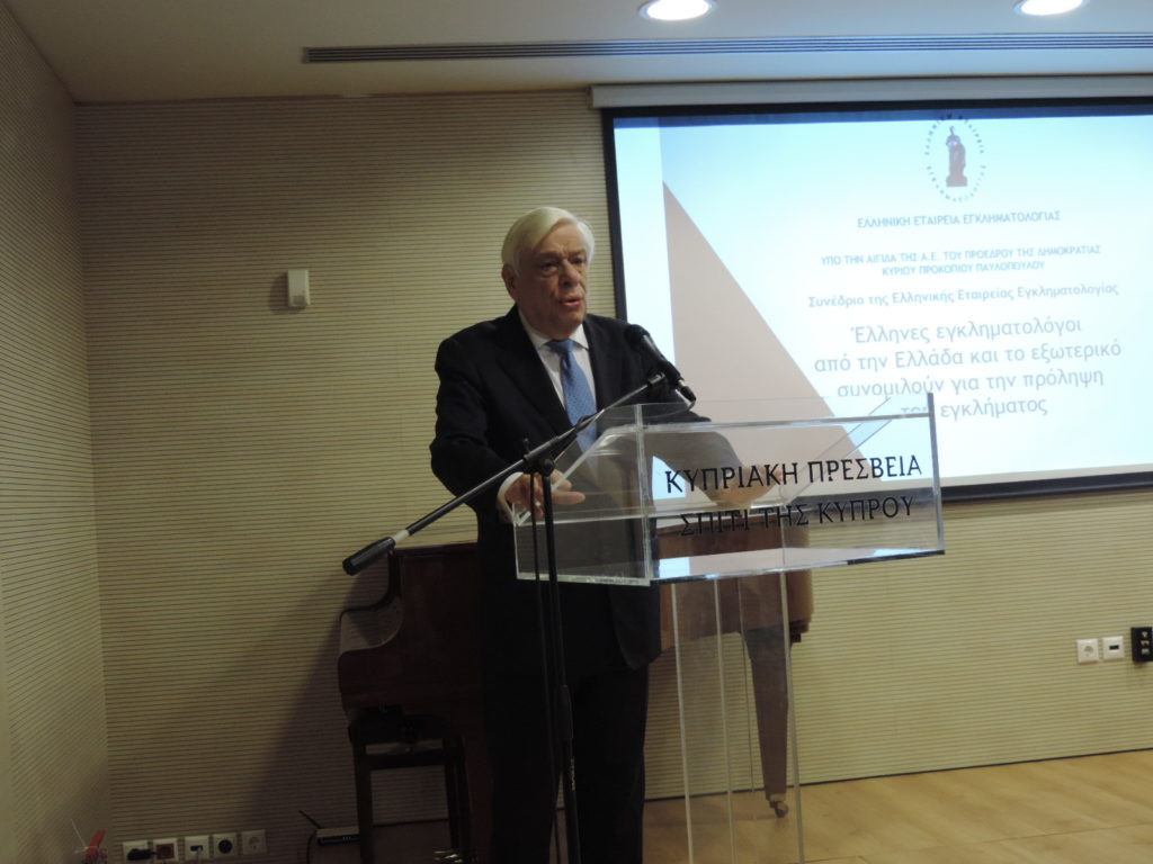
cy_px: 432
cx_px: 576
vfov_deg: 30.9
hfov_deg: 40.4
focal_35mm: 47
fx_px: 1565
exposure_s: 1/40
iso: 400
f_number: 3.5
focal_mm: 8.3
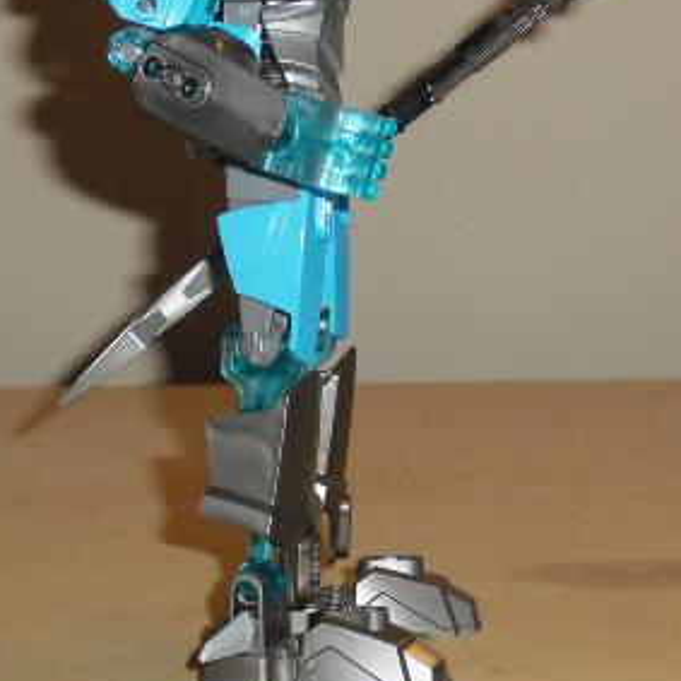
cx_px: 320
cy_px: 178
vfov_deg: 13.8
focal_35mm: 126
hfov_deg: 13.8
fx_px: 2804
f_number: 4.2
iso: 200
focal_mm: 11.2
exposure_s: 1/60
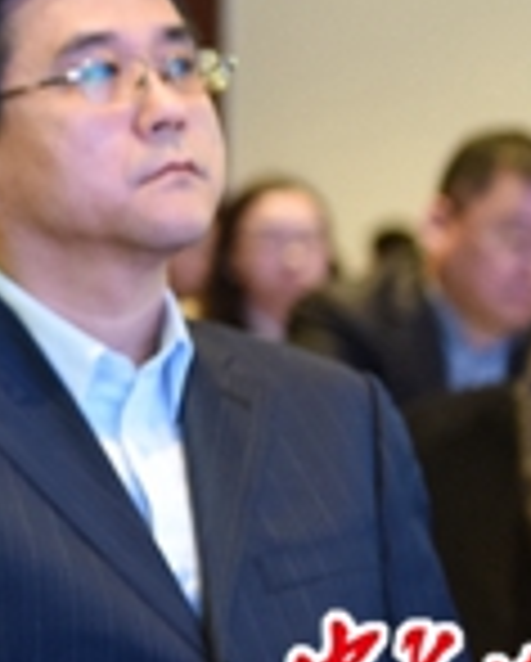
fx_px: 4117
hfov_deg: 7.0
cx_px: -634
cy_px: 5
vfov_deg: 9.1
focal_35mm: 210
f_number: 2.8
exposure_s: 1/80
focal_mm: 55
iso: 1600
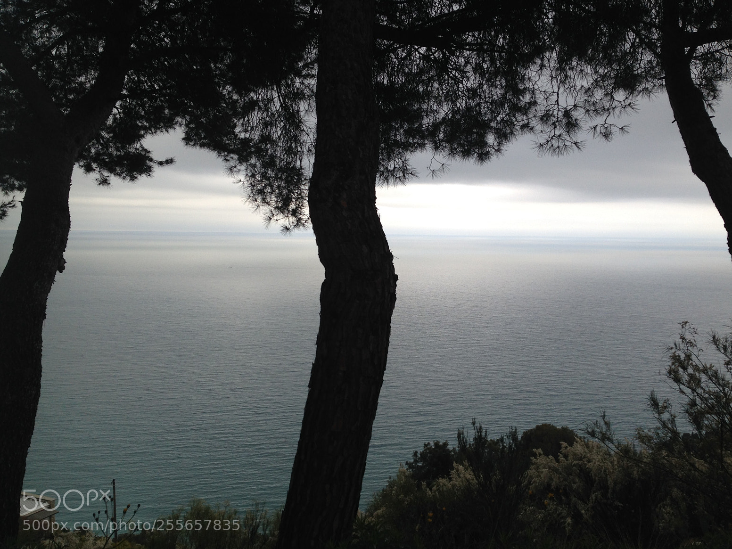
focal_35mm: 34
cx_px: 370
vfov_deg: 41.8
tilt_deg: -4.8
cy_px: 279
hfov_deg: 54.0
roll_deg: -1.0
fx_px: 719
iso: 50
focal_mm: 4.12
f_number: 2.4
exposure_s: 1/323
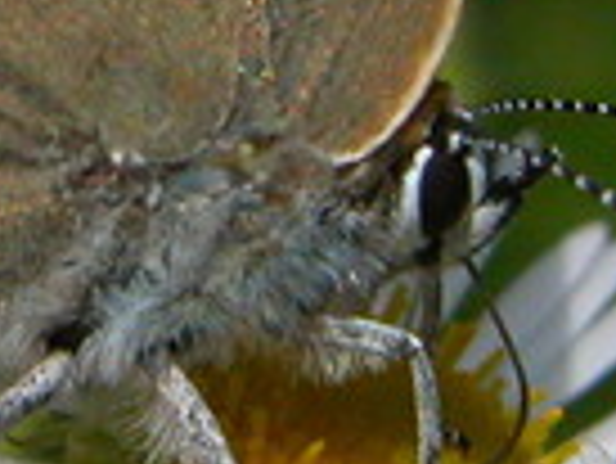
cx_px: -205
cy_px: -32
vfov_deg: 4.4
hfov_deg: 5.9
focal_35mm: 335
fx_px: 5967
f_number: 6.2
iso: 200
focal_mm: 13.7
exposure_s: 1/1253
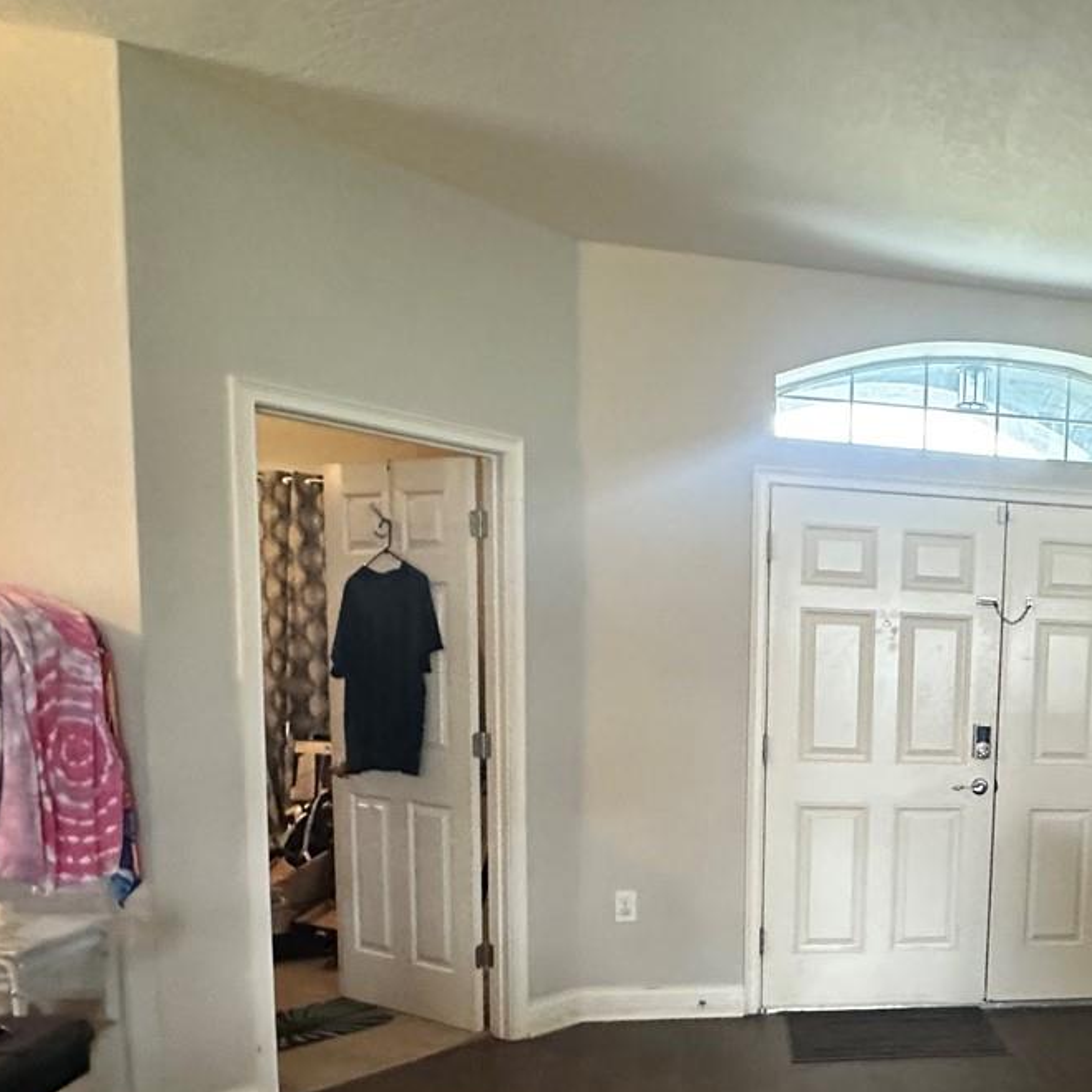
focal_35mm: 30
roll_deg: -3.7
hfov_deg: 48.9
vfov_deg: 52.3
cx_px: 960
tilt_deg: -6.1
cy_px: 779
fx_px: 1071
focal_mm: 2.22
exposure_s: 1/60
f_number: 2.2
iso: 800
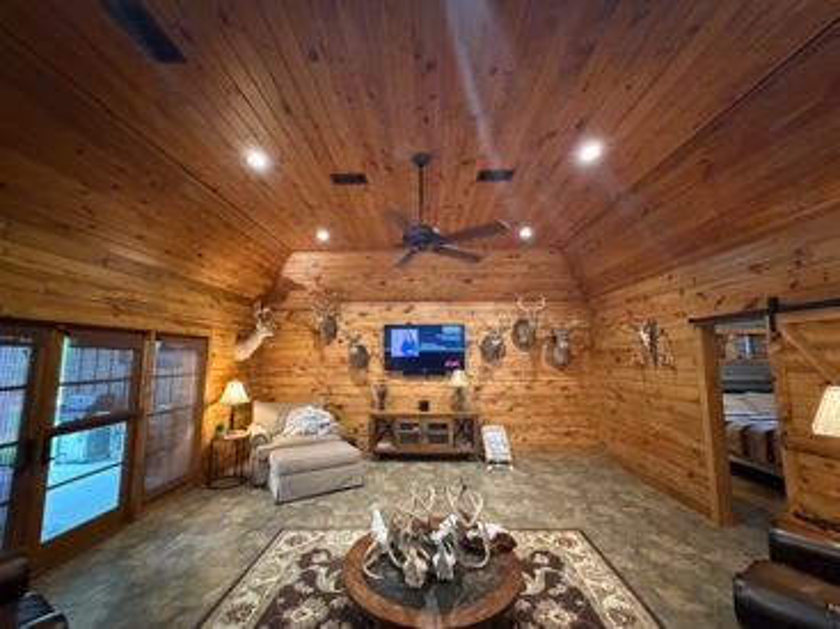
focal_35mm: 14
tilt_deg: +6.9
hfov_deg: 102.1
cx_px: 420
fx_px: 340
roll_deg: +0.3
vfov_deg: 85.6
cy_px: 314
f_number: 2.2
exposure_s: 1/40
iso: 1250
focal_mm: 2.22
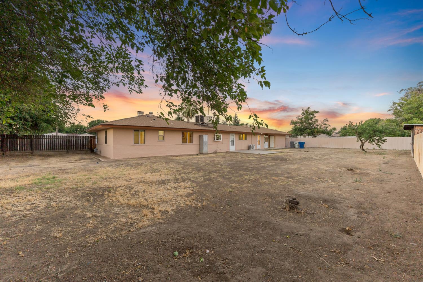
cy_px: 141
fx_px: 164
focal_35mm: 14
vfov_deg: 81.2
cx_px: 212
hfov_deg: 104.3
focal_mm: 14
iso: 1250
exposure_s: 1/160
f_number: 3.5
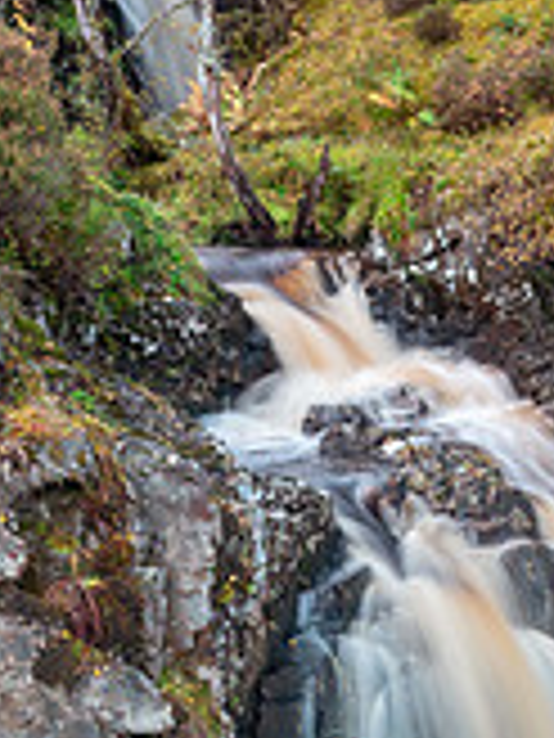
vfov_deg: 27.6
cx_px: 601
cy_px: 742
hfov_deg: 21.2
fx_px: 1408
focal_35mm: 66
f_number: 7.1
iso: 200
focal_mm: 12
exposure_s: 1/2
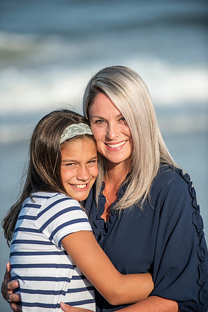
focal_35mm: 200
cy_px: 156
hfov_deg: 6.9
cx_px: 104
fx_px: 1733
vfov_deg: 10.3
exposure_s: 1/3200
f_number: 3.5
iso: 250
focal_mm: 200
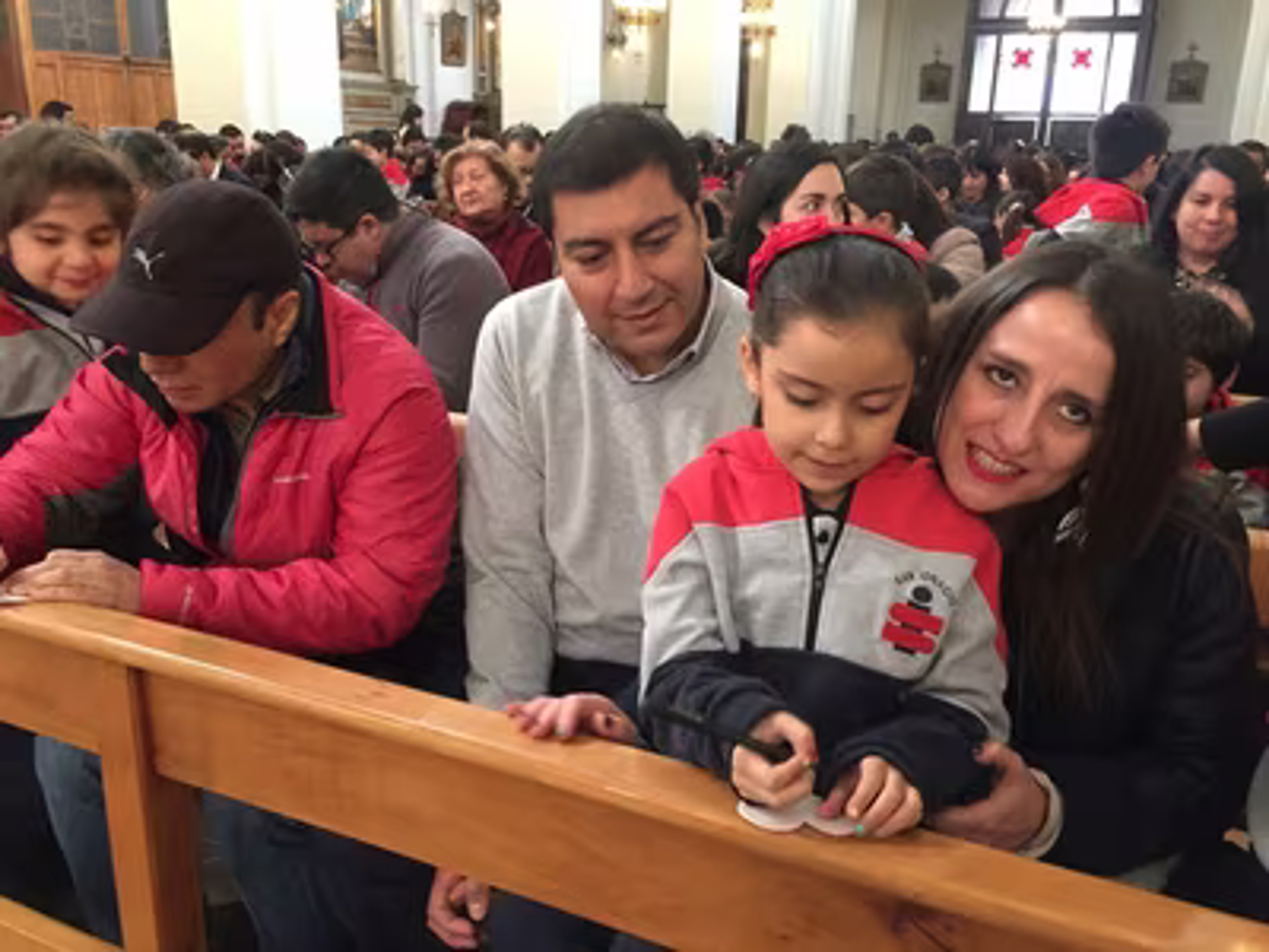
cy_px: 476
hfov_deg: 61.7
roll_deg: -1.6
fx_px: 1063
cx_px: 634
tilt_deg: -16.6
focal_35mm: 29
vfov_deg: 48.2
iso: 125
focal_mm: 4.15
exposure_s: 1/10
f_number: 2.2
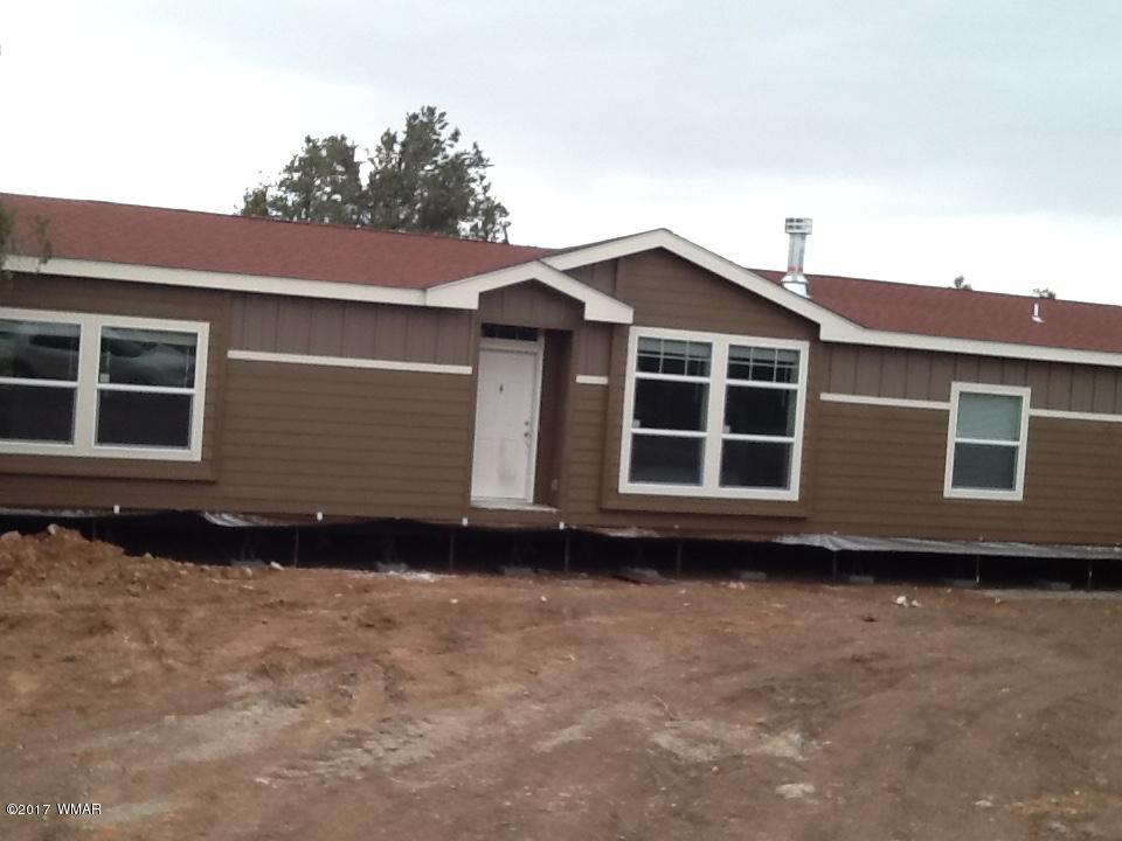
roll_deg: -2.2
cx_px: 561
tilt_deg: +0.3
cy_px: 420
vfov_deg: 32.9
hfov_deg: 42.9
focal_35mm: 44
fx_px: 1426
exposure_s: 1/287
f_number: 2.4
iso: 40
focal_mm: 2.03
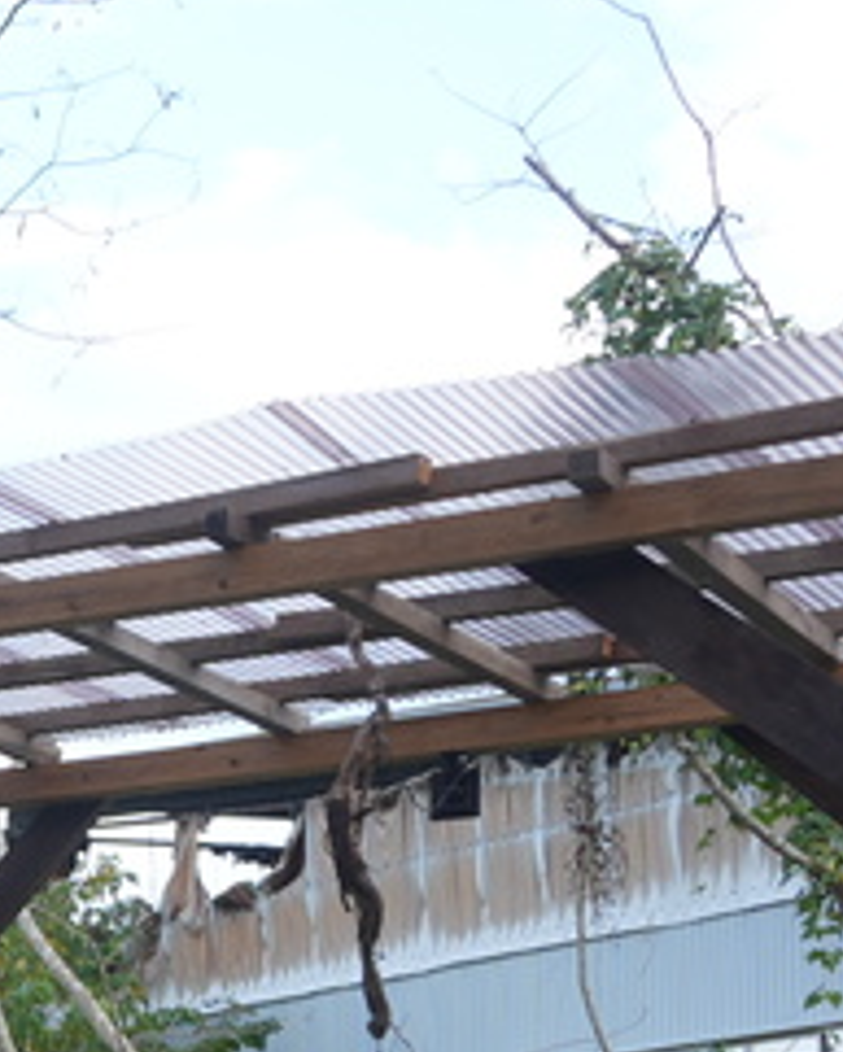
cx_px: -900
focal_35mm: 105
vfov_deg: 17.4
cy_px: 1253
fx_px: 3273
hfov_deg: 12.7
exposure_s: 1/100
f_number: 4
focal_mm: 18
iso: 100
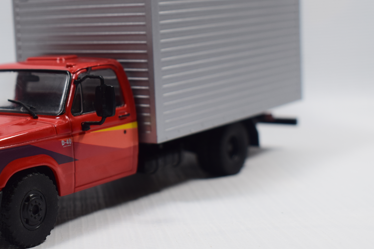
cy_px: 94
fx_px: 883
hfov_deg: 23.7
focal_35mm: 85
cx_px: 95
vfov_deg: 16.1
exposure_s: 1/80
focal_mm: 36
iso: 400
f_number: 8
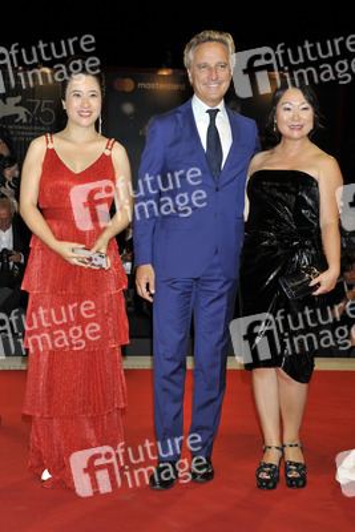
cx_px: 178
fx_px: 1064
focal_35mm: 72
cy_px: 266
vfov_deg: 28.1
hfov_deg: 18.9
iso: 800
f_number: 8
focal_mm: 72
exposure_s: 1/250
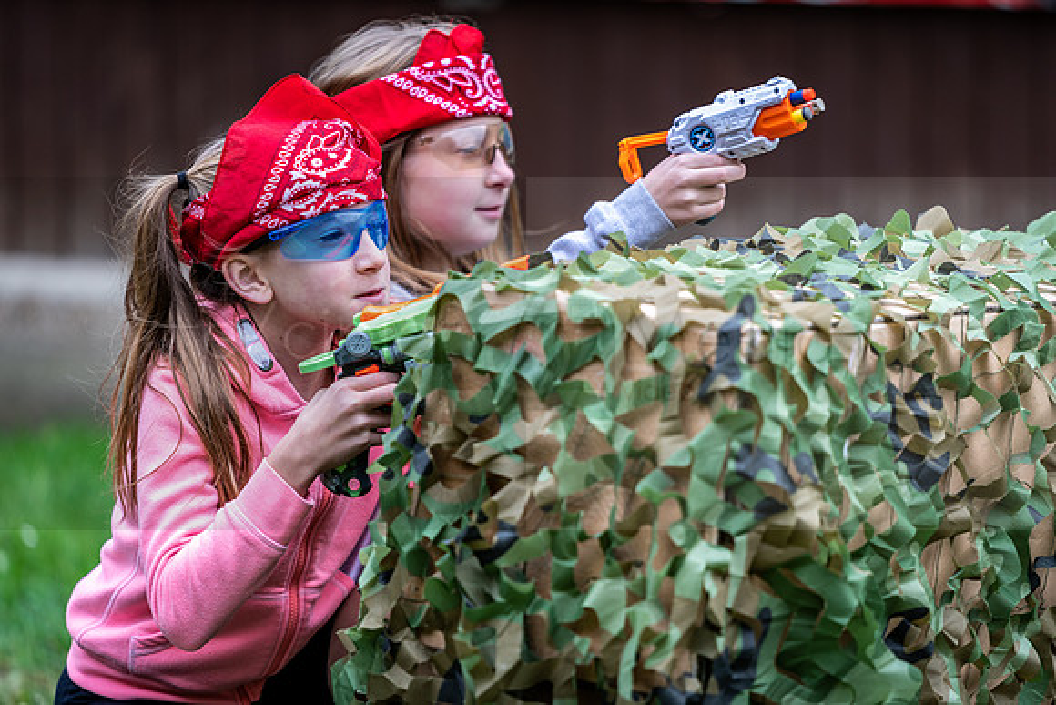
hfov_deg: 9.8
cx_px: 548
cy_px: 343
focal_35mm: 209
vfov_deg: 6.6
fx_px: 6130
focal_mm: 200
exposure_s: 1/125
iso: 100
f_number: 2.8
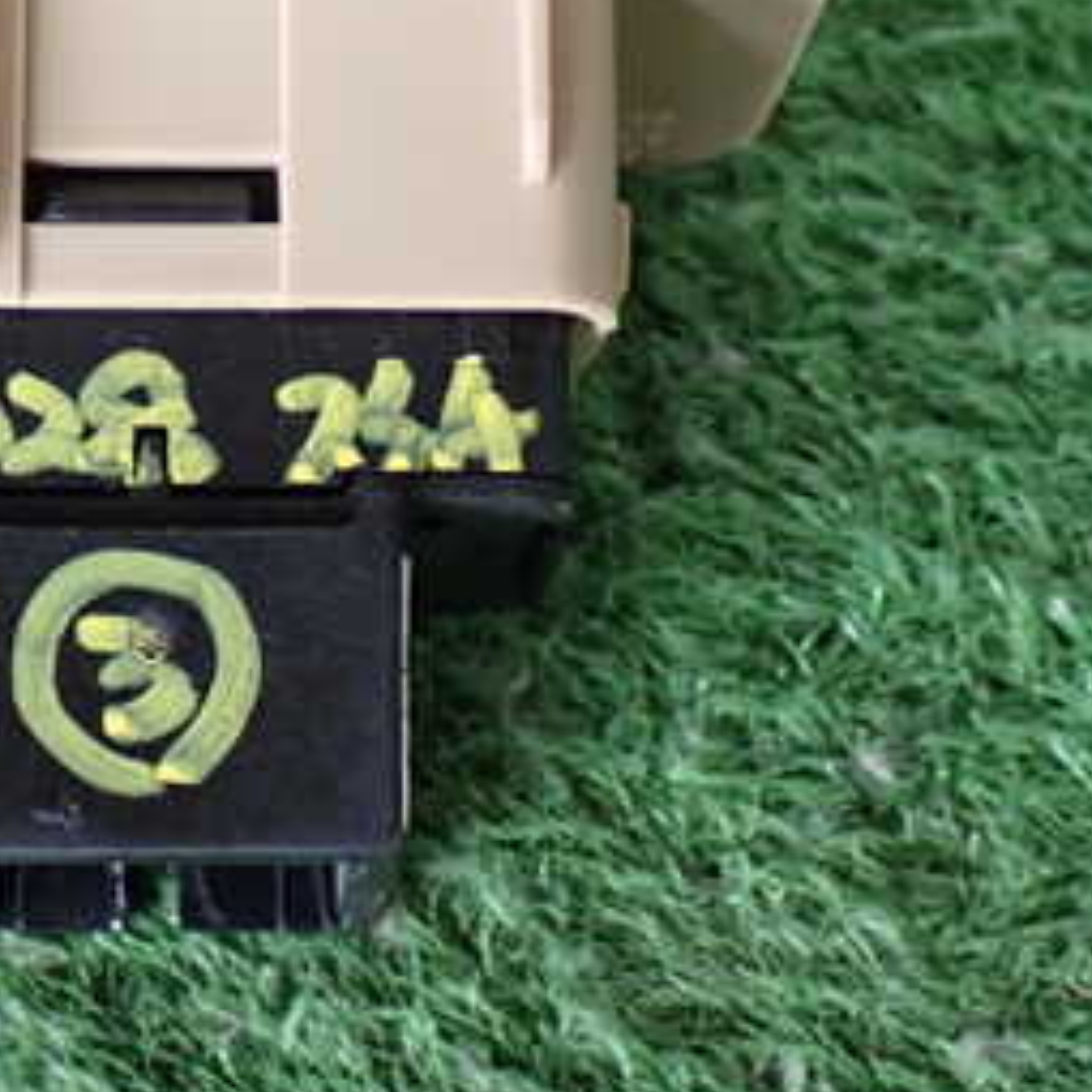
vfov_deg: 16.7
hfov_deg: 16.6
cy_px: 330
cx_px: 184
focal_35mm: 104
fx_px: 3712
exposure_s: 1/50
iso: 400
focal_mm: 9.01
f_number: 3.2
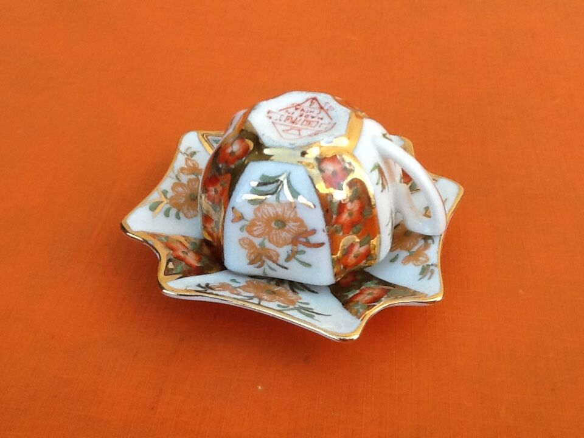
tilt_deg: -43.8
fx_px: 742
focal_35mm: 44
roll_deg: +0.9
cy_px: 219
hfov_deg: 42.9
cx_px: 292
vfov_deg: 32.9
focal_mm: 2.03
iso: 40
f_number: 2.4
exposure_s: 1/125
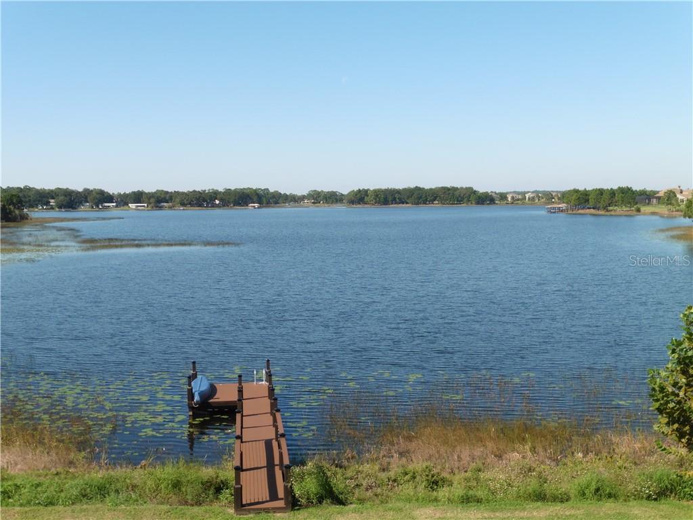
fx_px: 941
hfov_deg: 40.4
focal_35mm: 47
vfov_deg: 30.9
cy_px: 260
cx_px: 346
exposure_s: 1/800
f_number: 5
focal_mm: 8.5
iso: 100
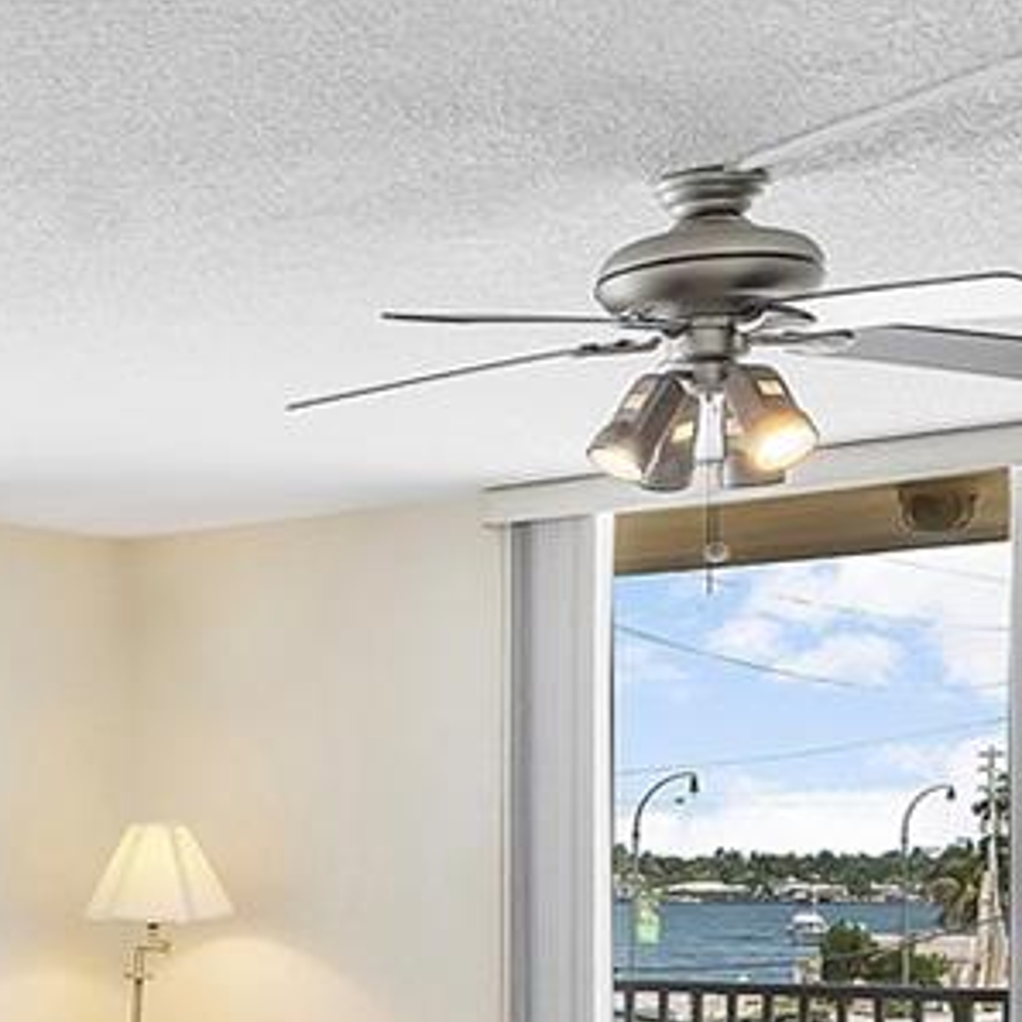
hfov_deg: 21.1
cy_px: 919
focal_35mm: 73
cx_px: -374
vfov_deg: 23.1
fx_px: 2438
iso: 2000
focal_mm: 16
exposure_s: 1/200
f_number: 7.1
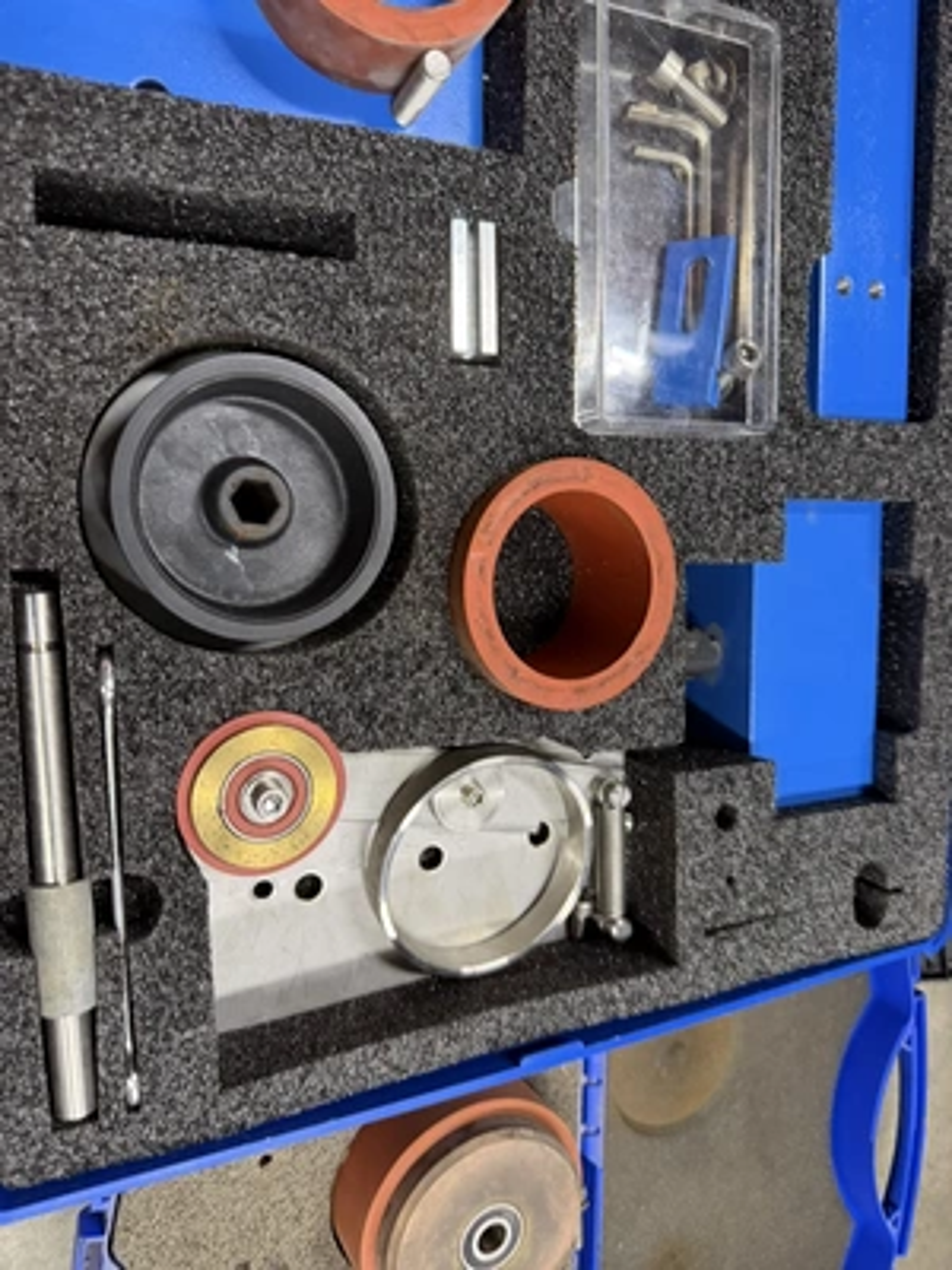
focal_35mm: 24
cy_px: 635
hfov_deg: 56.8
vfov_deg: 71.6
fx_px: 880
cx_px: 476
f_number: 1.78
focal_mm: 6.76
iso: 400
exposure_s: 1/60
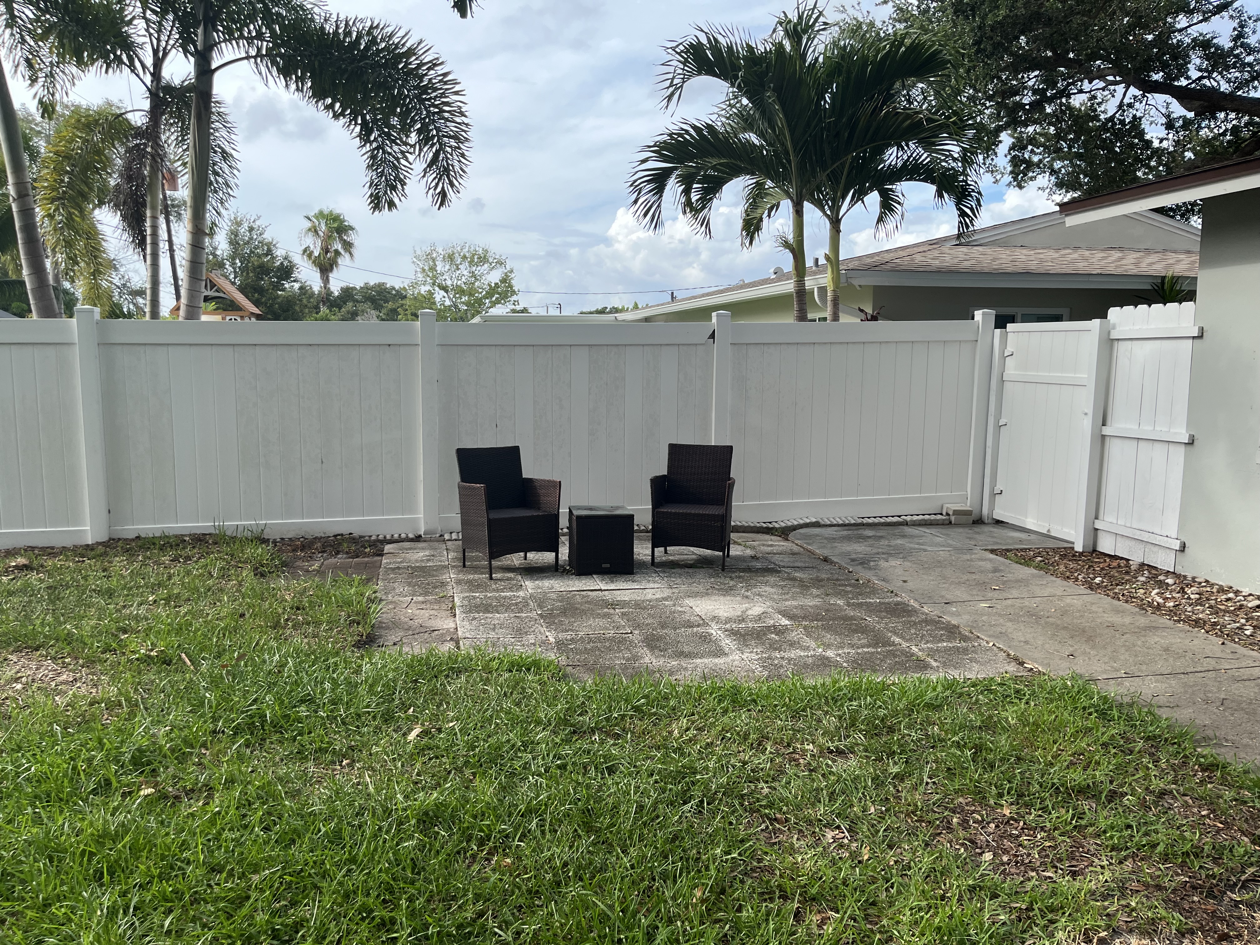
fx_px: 946
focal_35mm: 26
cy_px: 472
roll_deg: -0.3
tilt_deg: -7.3
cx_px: 630
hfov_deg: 67.3
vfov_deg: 53.1
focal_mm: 5.1
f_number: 1.6
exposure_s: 1/1294
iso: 50
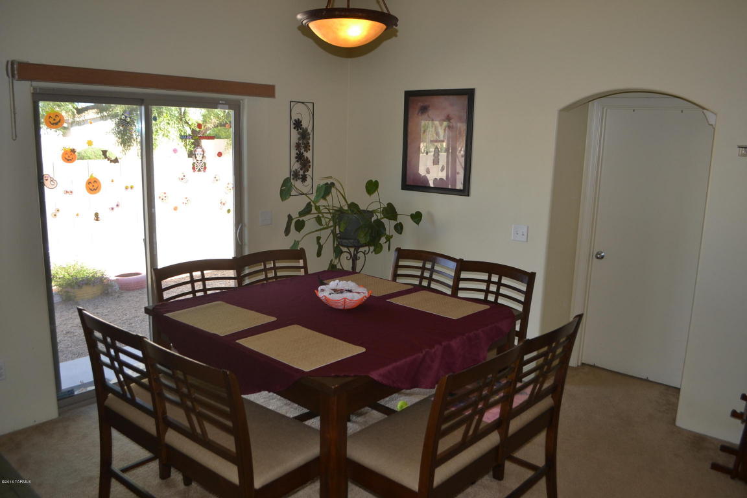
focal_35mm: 27
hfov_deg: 67.4
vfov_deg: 47.9
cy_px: 249
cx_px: 374
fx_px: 560
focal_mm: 18
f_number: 4
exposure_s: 1/125
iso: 220
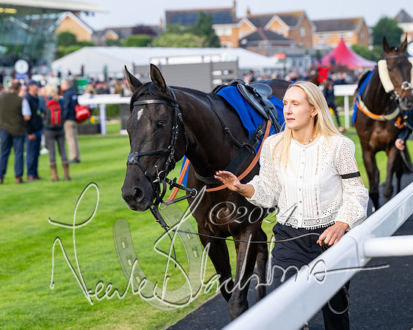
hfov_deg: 18.9
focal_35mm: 102
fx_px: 1241
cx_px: 183
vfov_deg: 15.1
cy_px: 153
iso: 400
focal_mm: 82
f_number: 4
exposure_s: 1/1000
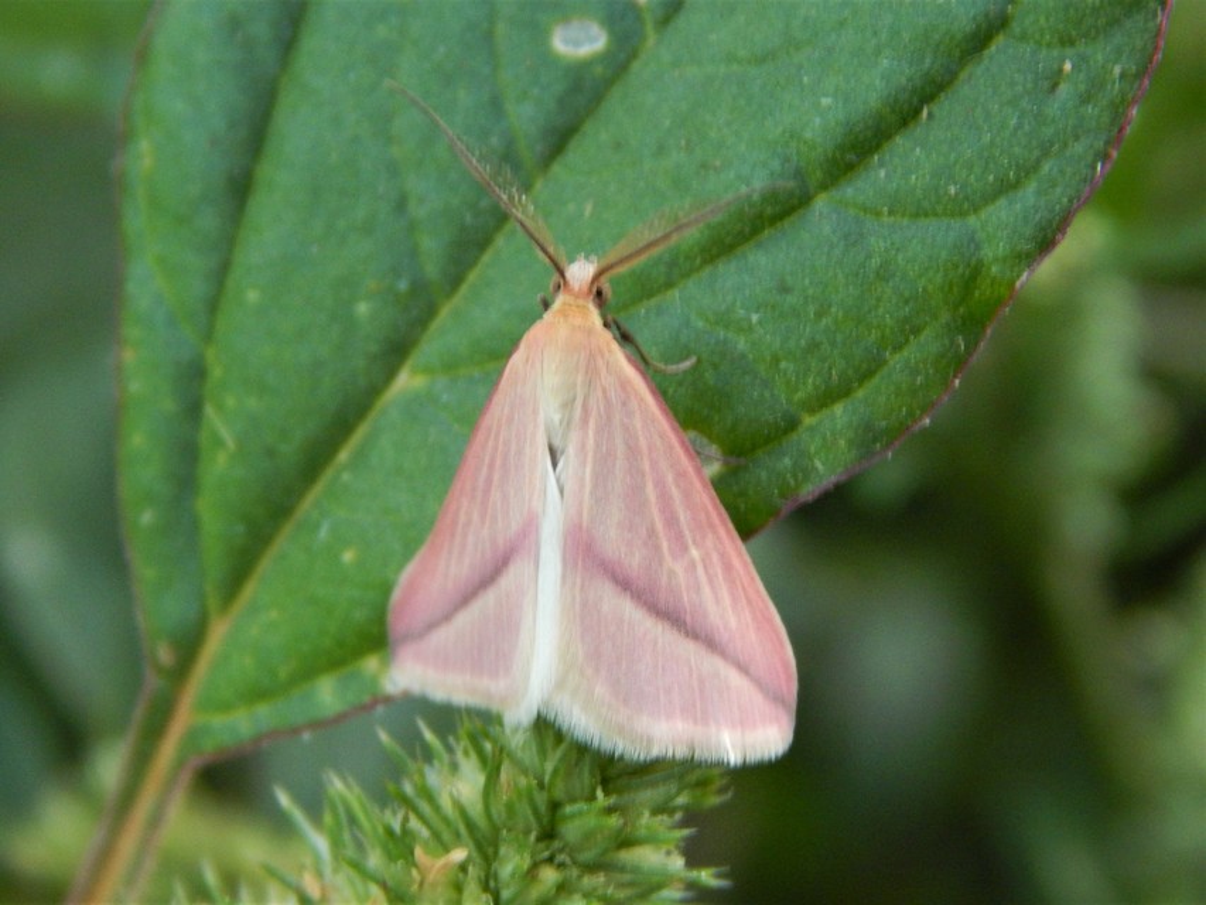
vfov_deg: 9.3
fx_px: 5575
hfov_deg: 12.3
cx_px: 603
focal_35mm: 160
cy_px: 452
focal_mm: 28.7
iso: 560
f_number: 5.1
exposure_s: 1/15
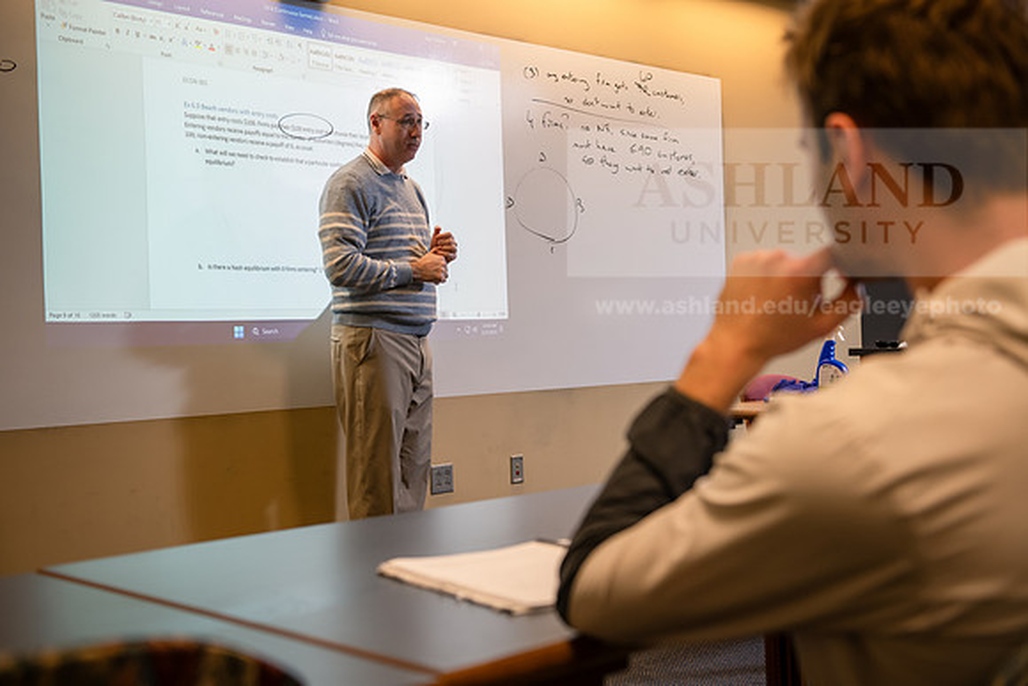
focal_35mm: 45
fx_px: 1285
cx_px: 514
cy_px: 343
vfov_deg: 29.9
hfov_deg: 43.6
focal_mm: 45
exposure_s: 1/160
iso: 800
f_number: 3.5
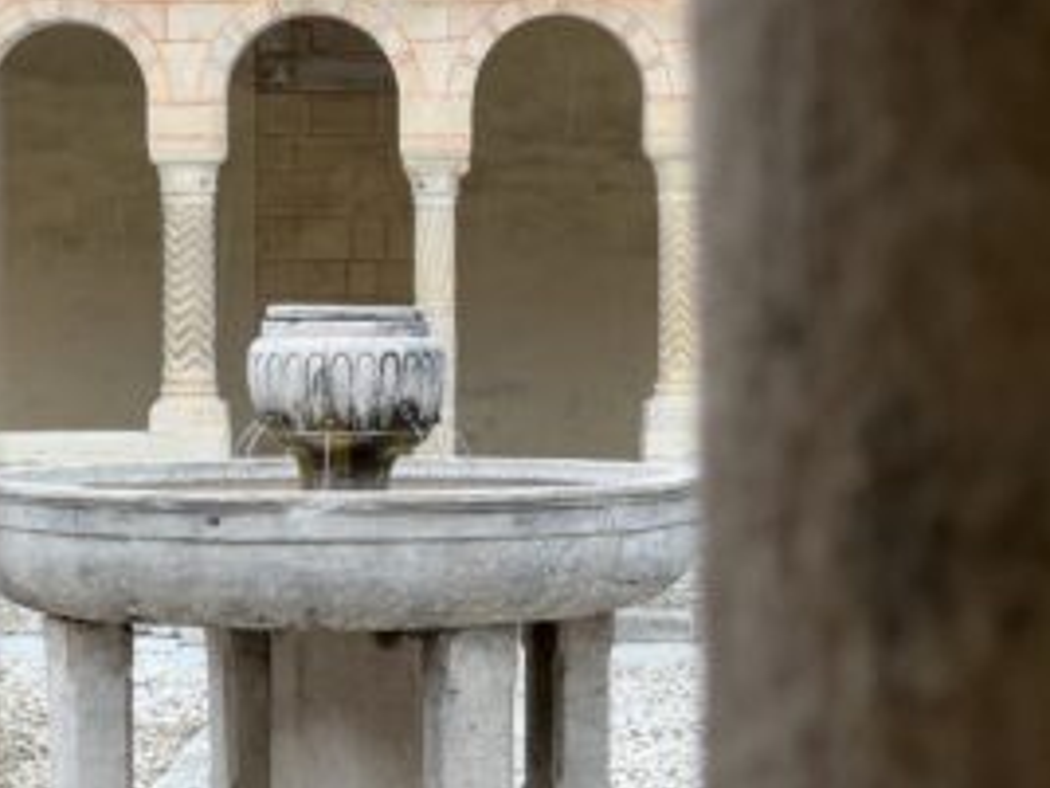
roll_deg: -0.1
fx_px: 3488
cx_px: 313
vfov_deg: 12.9
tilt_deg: -2.8
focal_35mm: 115
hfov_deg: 17.1
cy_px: 502
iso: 32
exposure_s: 1/99
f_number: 2.8
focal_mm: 9
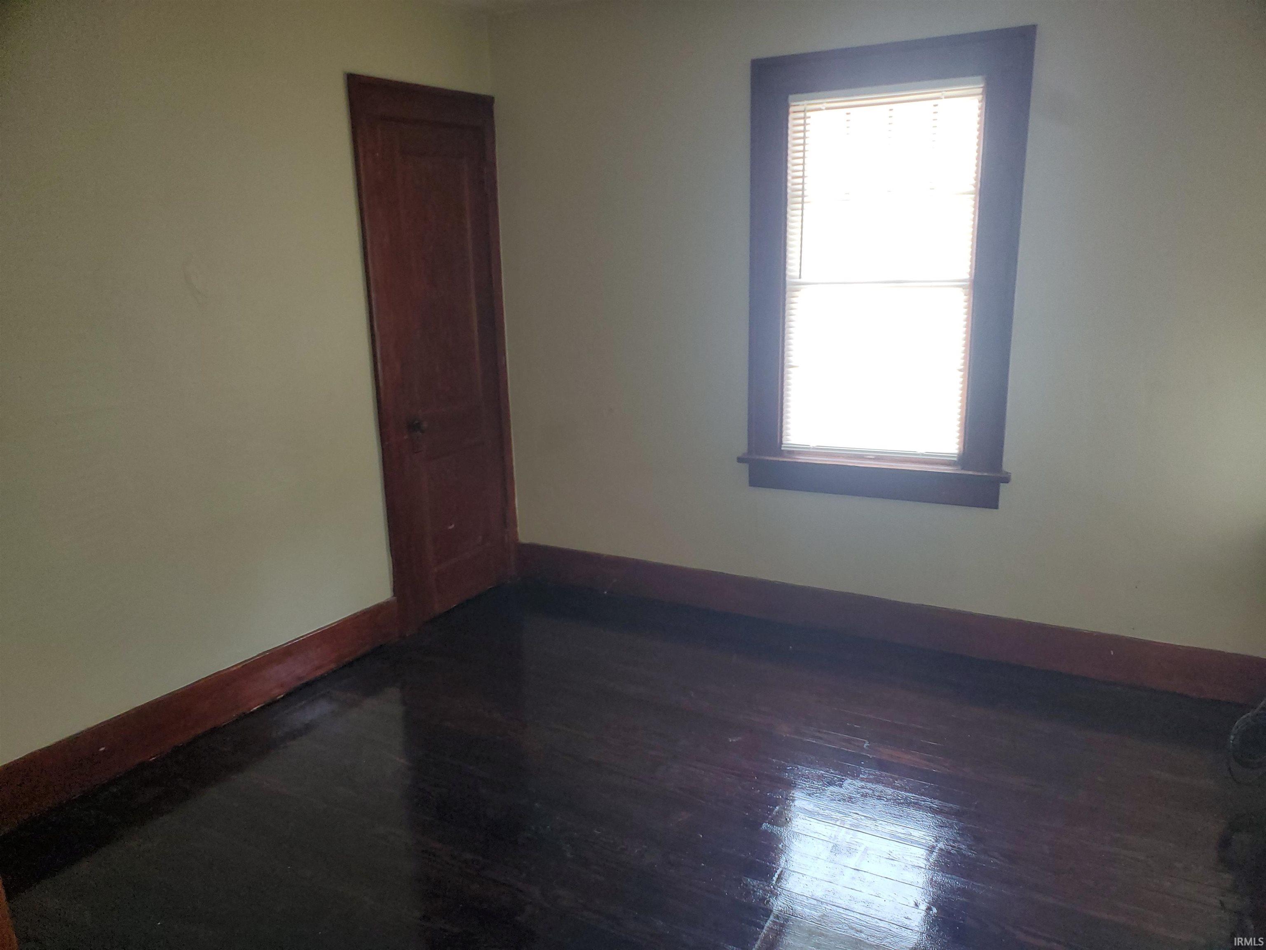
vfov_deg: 53.1
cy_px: 475
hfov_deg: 67.3
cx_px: 633
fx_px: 951
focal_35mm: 26
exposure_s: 1/60
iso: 125
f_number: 2.4
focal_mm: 4.3
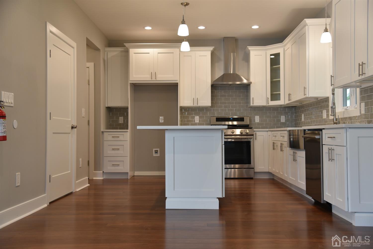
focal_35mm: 38
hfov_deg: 50.7
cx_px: 186
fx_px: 394
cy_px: 124
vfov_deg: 35.1
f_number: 4
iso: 400
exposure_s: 1/60
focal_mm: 38
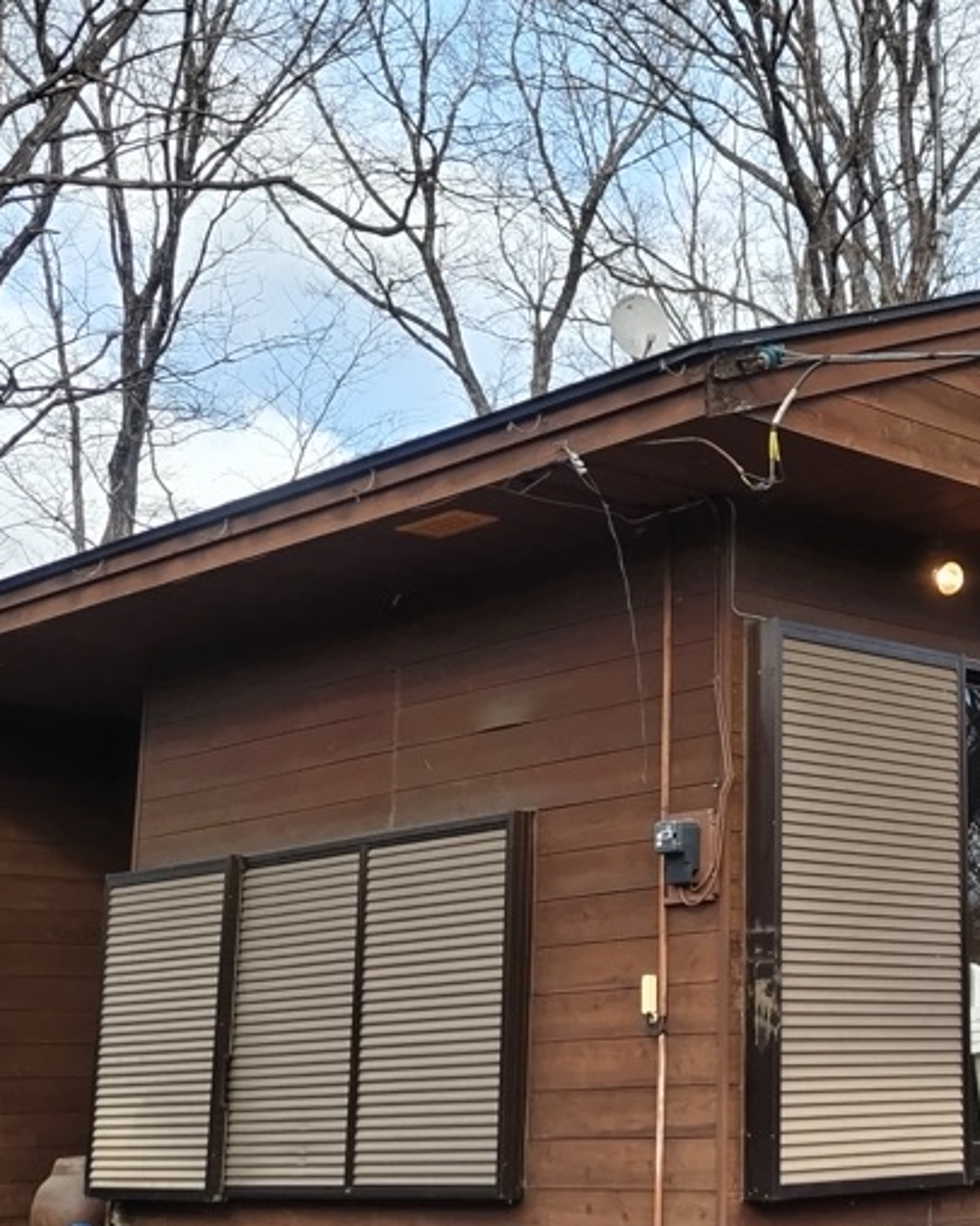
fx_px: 2177
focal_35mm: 60
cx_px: 1036
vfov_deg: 31.5
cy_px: 625
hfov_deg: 24.0
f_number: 1.79
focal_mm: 4.8
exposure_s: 1/126
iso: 50
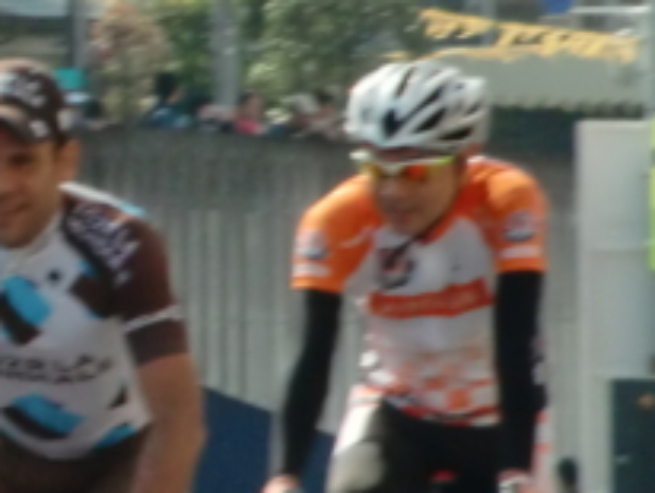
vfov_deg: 1.9
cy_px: 111
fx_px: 14606
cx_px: -455
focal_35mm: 771
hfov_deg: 2.6
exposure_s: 1/1000
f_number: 5.2
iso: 160
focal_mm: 35.7
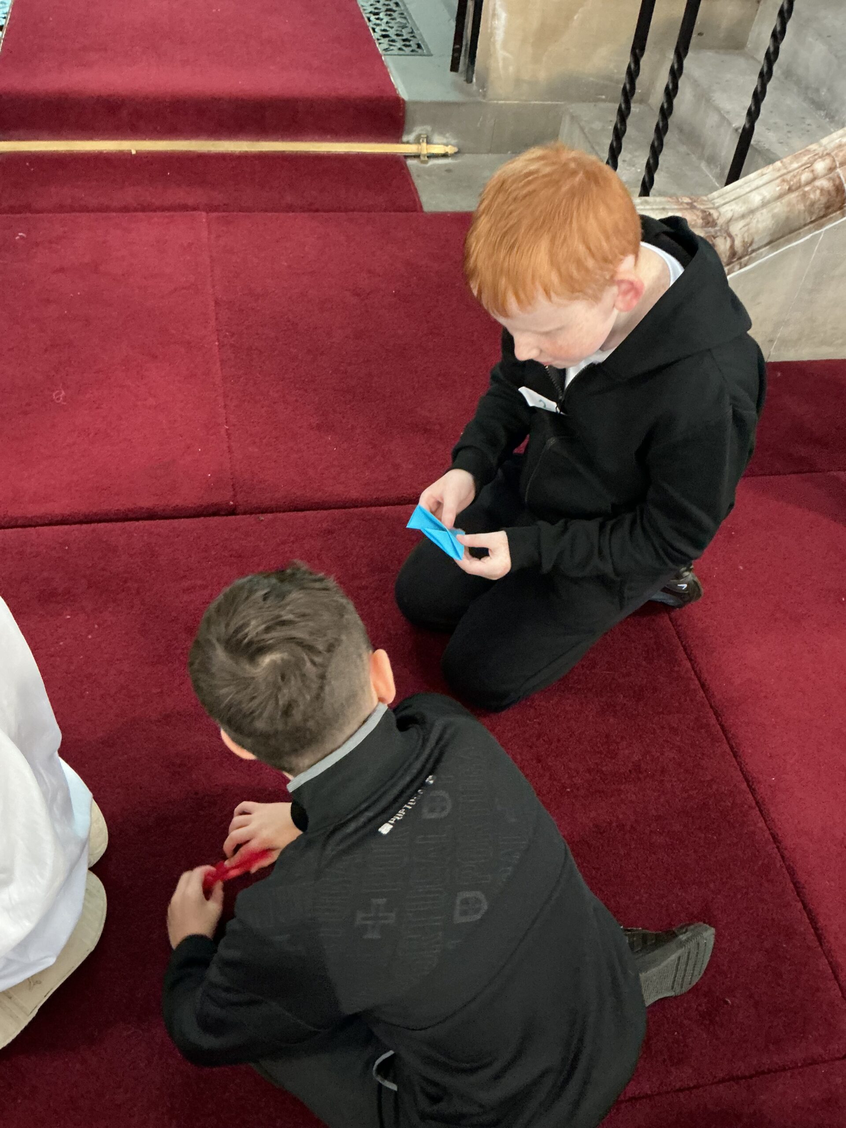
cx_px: 423
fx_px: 945
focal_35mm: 29
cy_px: 564
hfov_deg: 48.2
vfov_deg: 61.7
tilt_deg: -47.4
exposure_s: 1/30
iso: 500
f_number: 1.8
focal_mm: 3
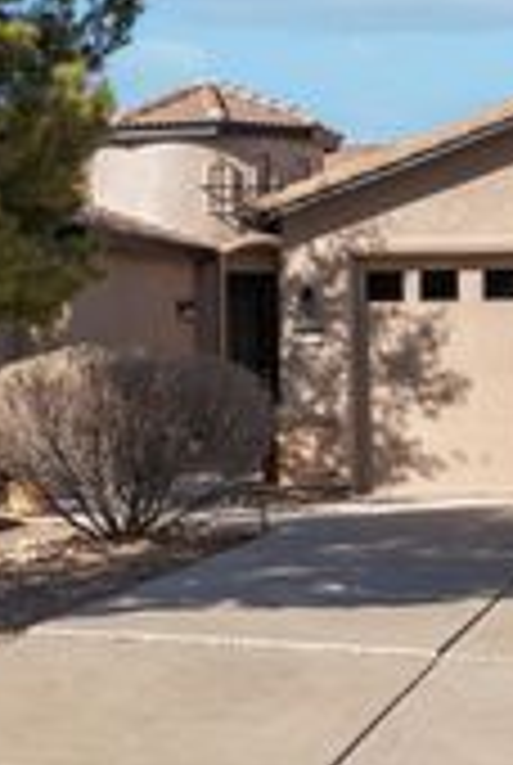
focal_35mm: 44
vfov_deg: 42.4
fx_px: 937
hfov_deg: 28.2
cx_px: 549
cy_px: 151
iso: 160
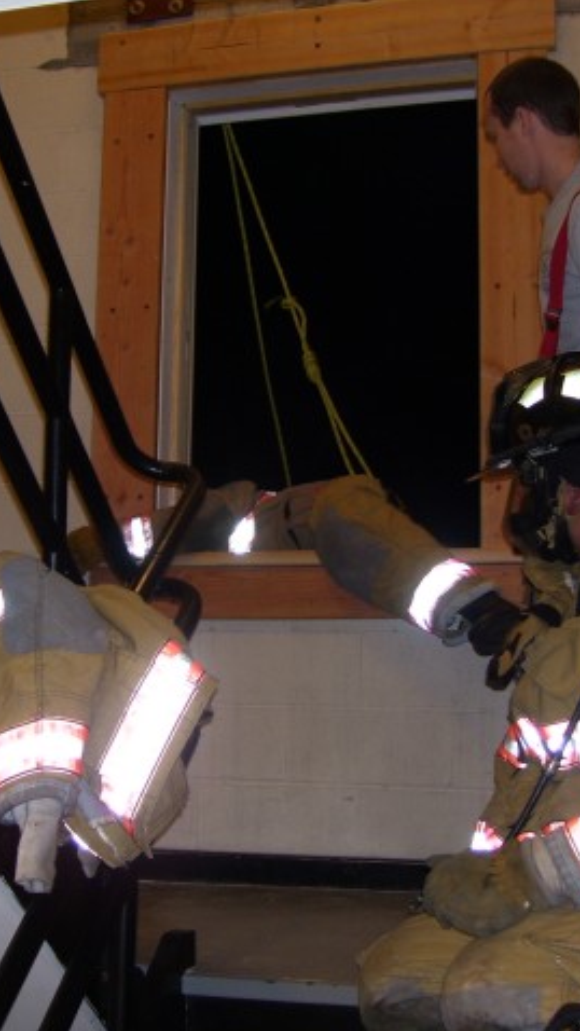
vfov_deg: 38.5
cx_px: 261
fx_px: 1476
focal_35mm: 54
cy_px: 516
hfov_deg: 22.2
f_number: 2.7
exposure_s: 1/30
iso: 80
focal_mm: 6
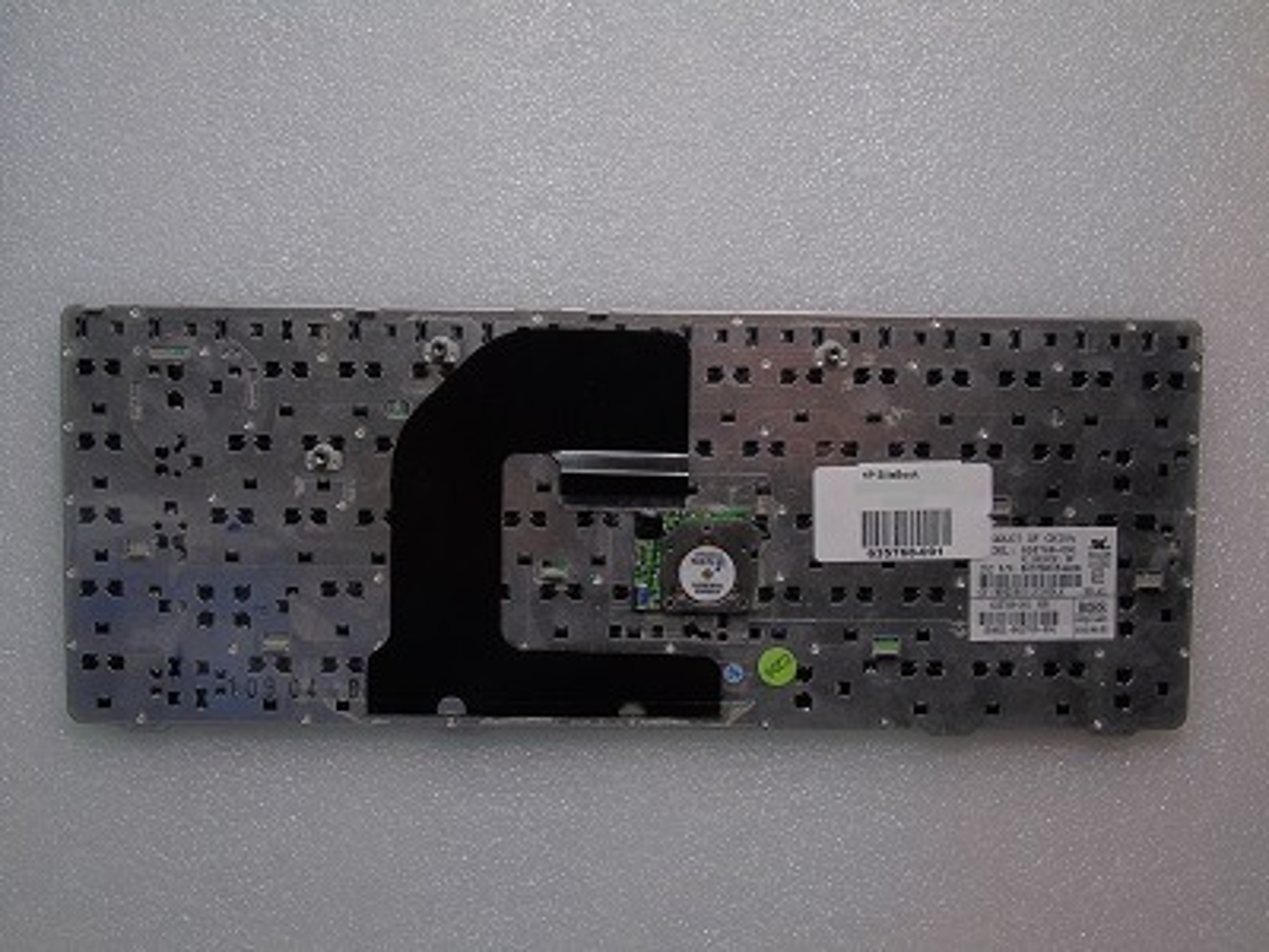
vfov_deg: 41.8
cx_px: 634
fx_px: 1246
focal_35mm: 34
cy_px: 476
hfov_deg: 54.0
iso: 100
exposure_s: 1/13
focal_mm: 6.1
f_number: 5.3
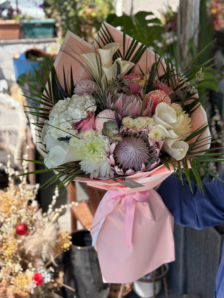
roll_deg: -0.2
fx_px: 414
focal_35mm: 48
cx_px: 112
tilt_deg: -19.2
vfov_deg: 39.7
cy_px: 149
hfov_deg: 30.3
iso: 80
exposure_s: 1/1212
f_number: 1.78
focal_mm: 6.86
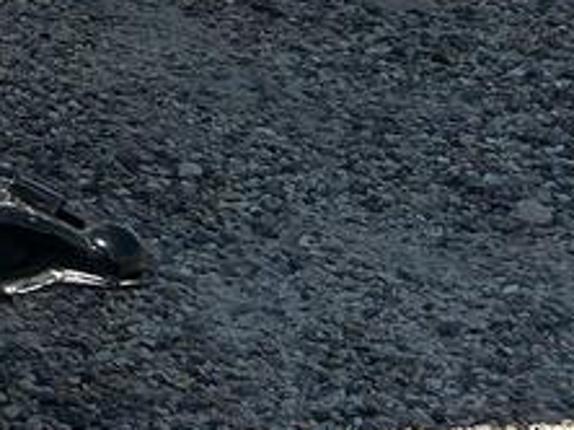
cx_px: -980
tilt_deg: -3.6
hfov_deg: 10.5
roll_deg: +0.0
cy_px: -531
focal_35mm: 150
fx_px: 2485
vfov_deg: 9.1
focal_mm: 5.7
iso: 50
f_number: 1.5
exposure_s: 1/8000
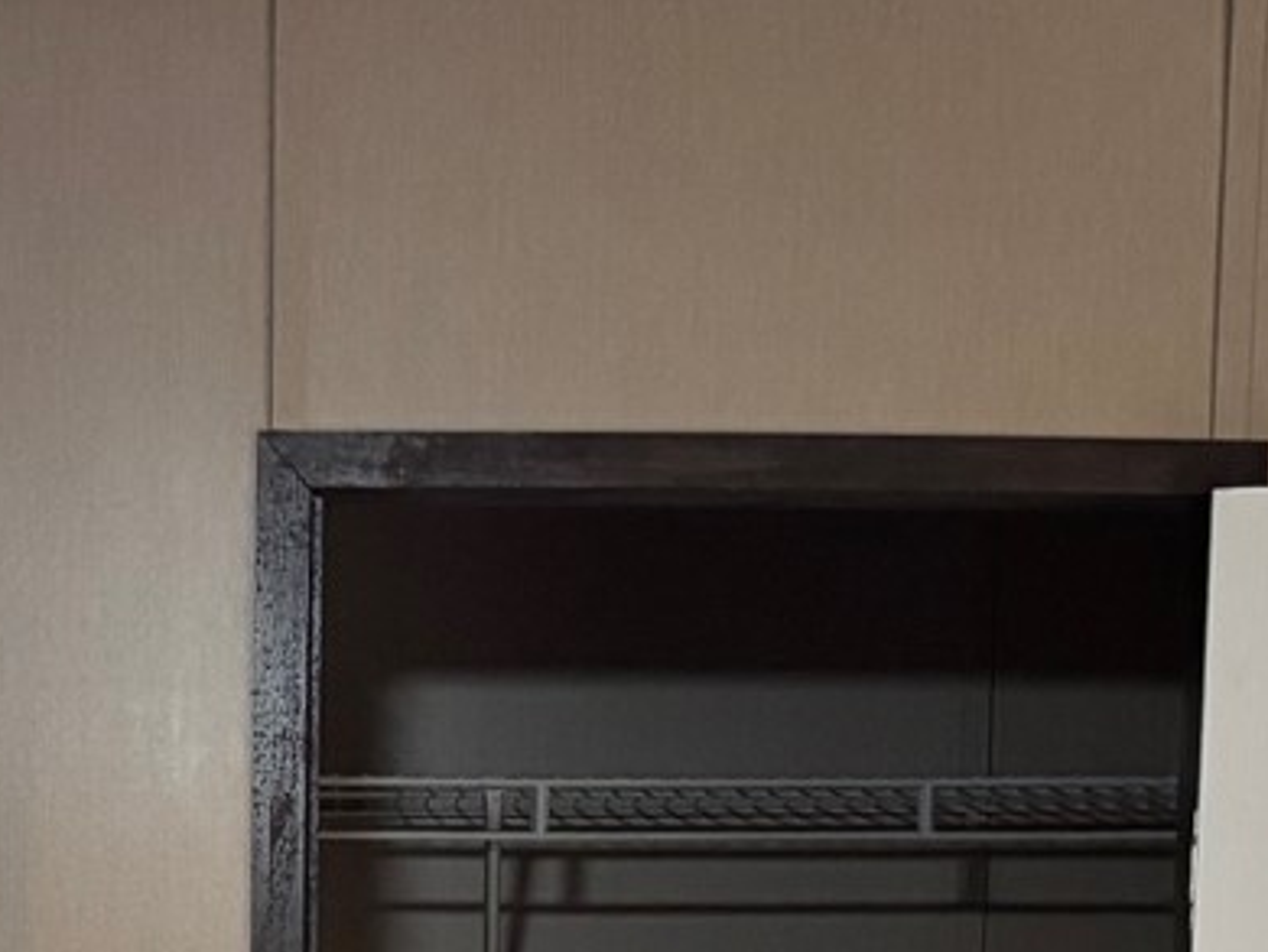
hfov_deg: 15.3
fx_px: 4692
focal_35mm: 128
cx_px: 315
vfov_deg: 10.7
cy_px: 1865
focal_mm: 5.96
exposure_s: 1/60
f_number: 1.6
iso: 400
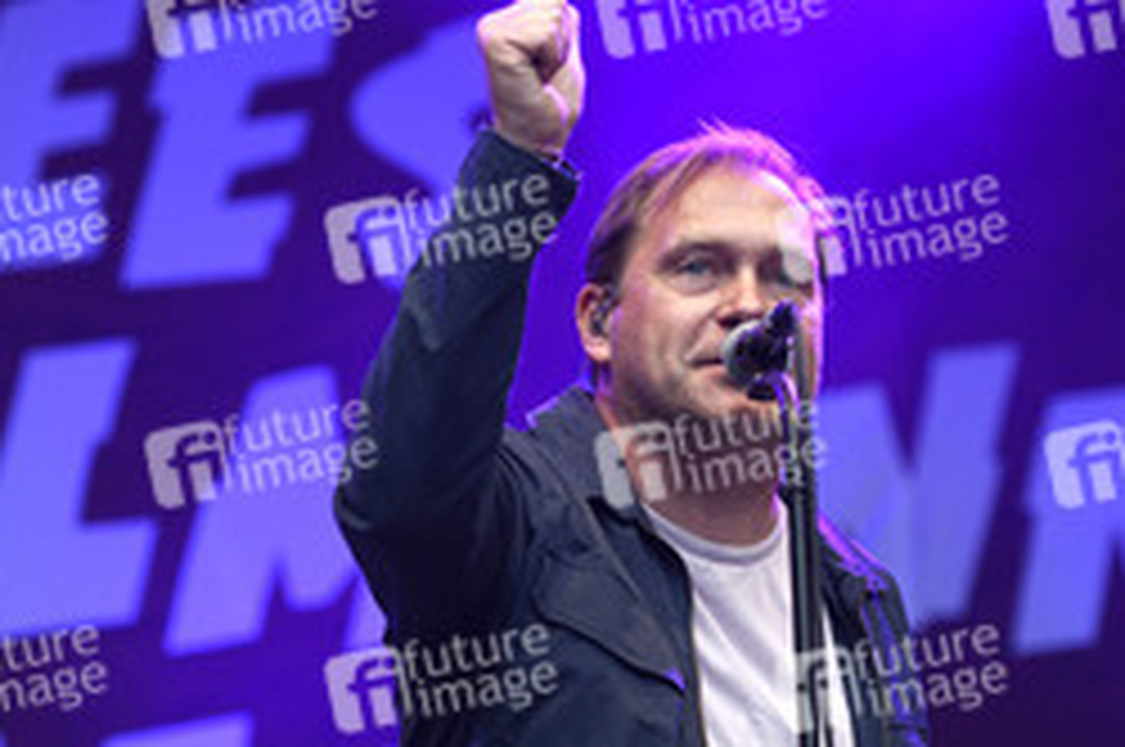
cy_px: 567
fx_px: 5742
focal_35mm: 184
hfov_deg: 11.2
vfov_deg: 7.4
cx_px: 322
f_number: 3.5
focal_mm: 102
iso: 800
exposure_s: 1/500
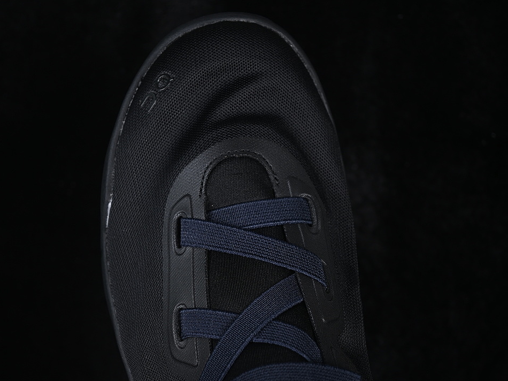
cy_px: 190
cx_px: 236
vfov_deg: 18.0
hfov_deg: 23.8
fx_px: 1203
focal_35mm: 82
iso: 160
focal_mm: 50
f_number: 6.3
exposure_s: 1/60
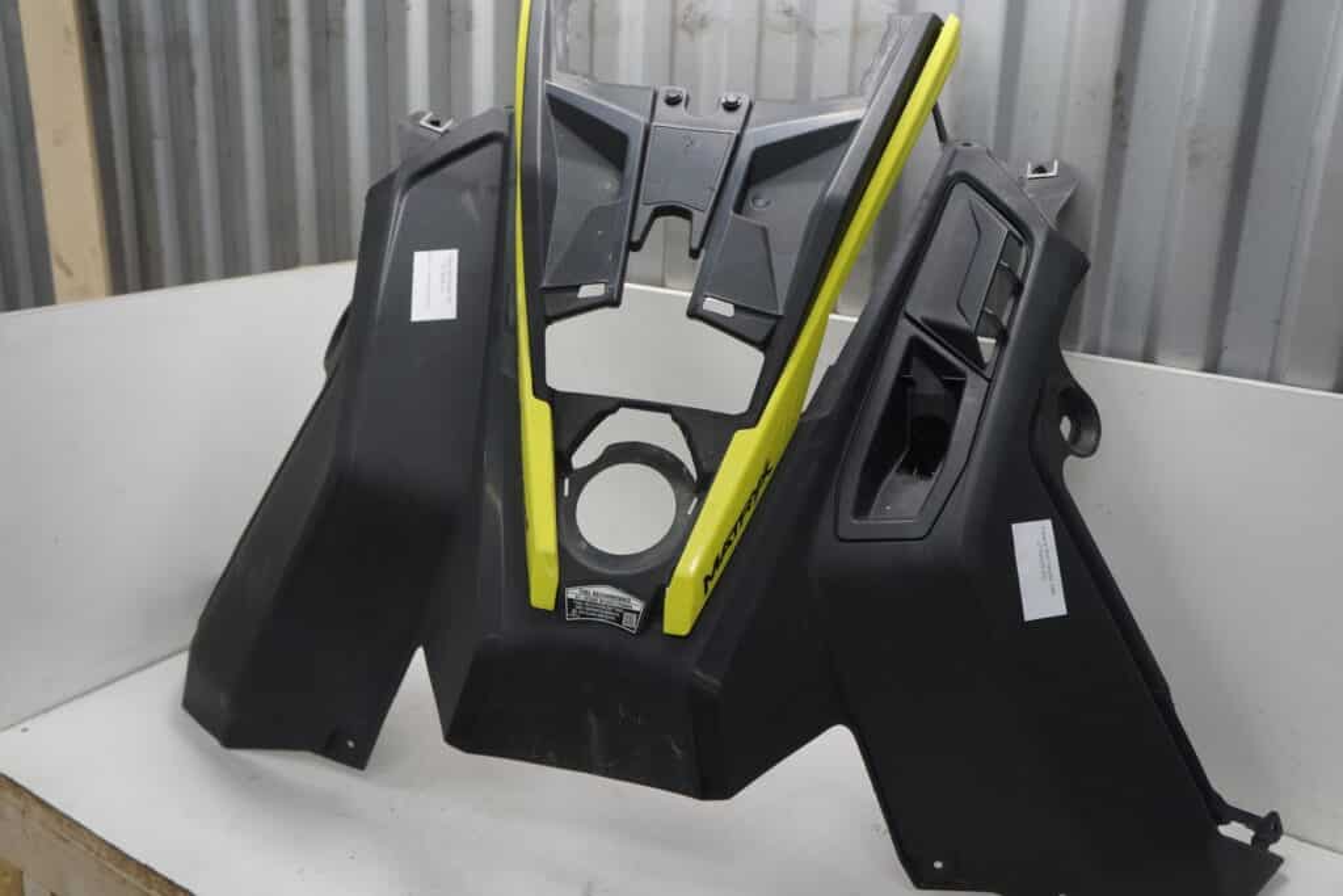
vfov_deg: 43.6
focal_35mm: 30
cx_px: 672
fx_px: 1119
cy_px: 448
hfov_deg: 61.9
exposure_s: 1/60
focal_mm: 20
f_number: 5.6
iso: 400
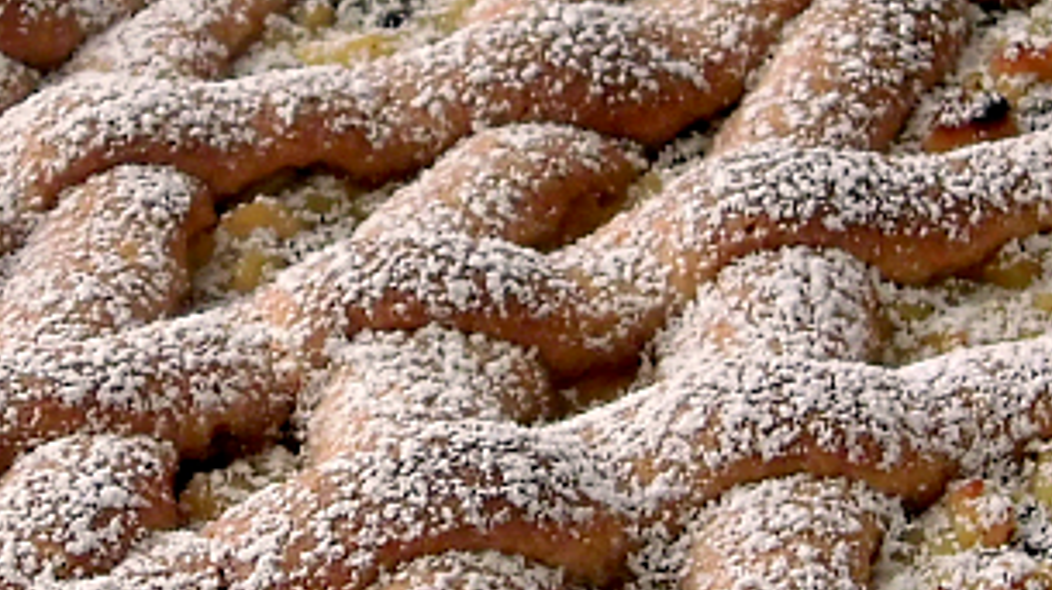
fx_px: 4794
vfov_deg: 7.0
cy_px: 262
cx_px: 162
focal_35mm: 172
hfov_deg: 12.5
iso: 100
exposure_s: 1/60
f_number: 3.4
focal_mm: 8.3
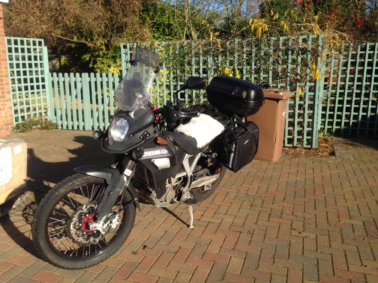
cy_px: 142
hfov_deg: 55.4
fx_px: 360
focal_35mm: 33
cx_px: 189
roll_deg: +0.1
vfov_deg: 42.9
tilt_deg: -11.6
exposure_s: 1/968
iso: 50
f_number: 2.4
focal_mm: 4.12
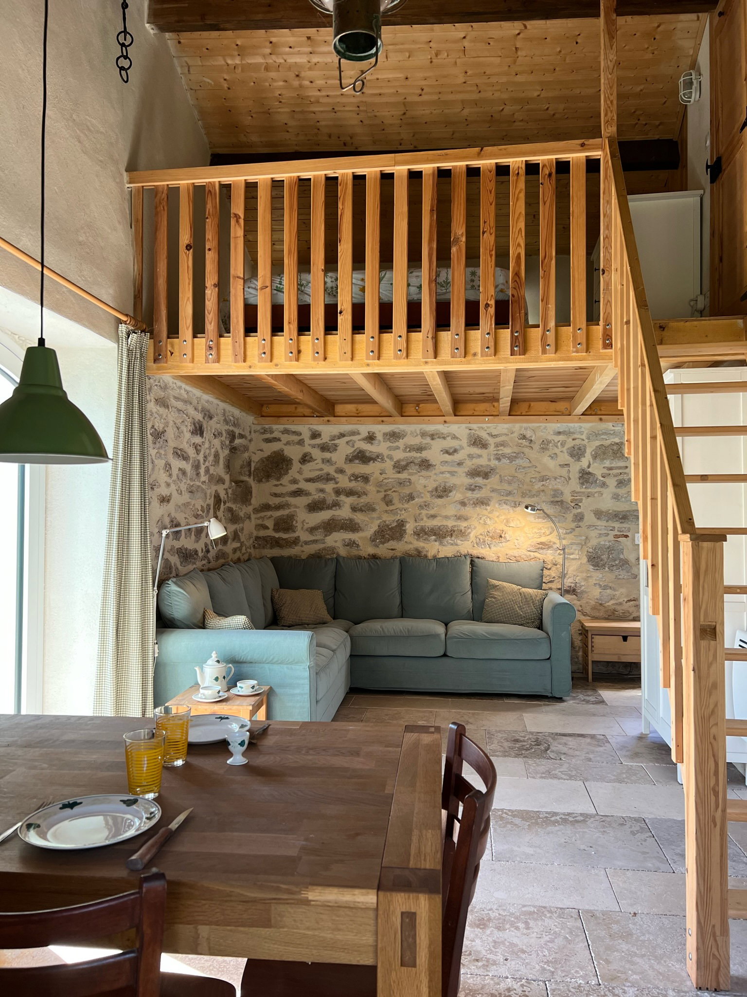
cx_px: 374
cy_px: 498
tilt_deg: +0.0
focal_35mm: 26
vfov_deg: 67.3
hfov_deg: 53.0
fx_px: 748
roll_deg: -0.5
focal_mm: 5.7
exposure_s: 1/121
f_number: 1.5
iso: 100
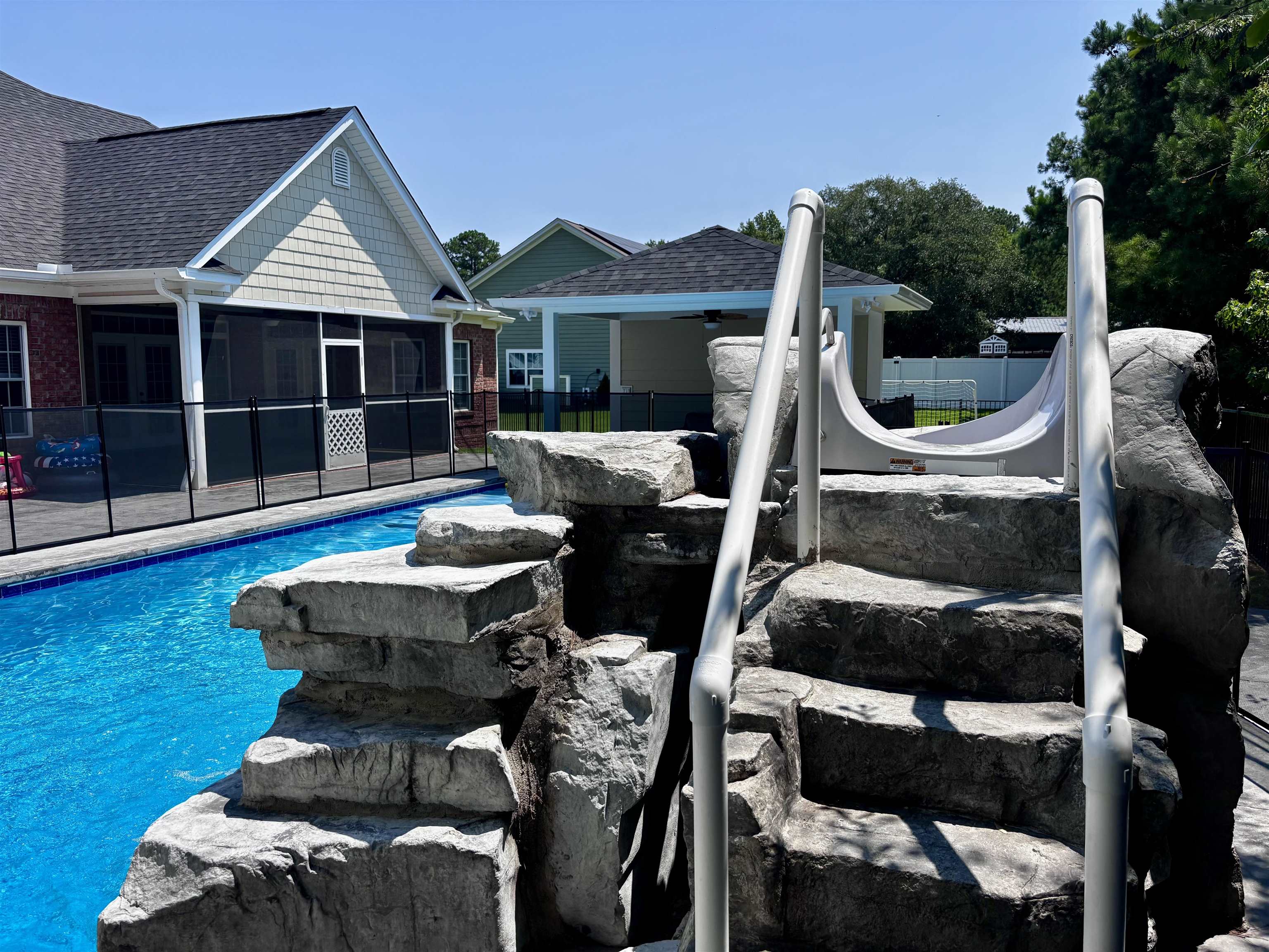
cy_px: 476
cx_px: 634
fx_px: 953
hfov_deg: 67.3
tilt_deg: -5.6
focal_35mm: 26
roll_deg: -0.1
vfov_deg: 53.1
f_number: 1.6
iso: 50
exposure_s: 1/2933
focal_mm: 5.96
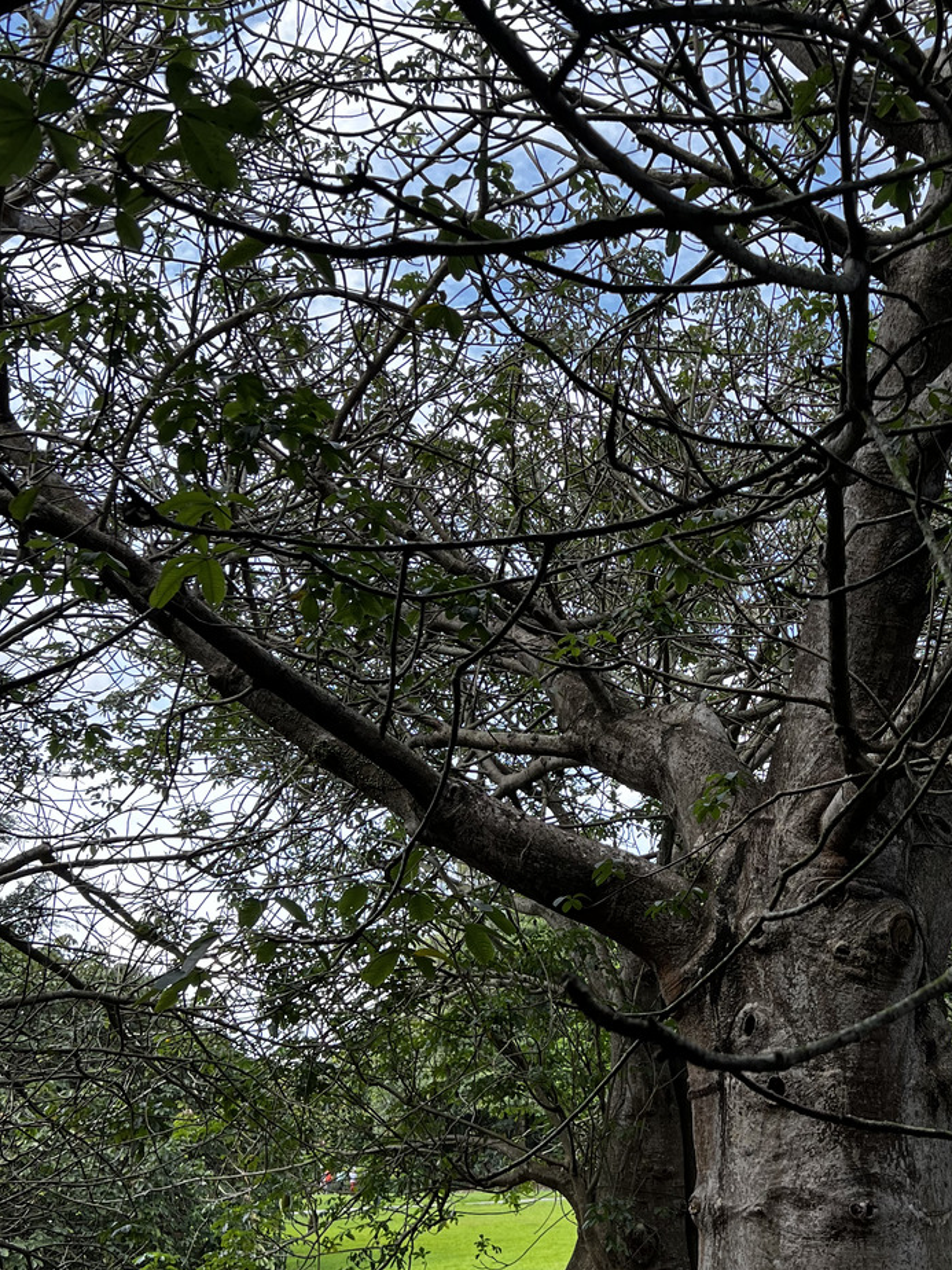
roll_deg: -0.4
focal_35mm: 45
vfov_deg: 42.1
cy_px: 679
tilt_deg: +17.9
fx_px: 1650
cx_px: 789
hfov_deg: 31.2
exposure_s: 1/611
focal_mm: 5.7
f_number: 1.5
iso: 50
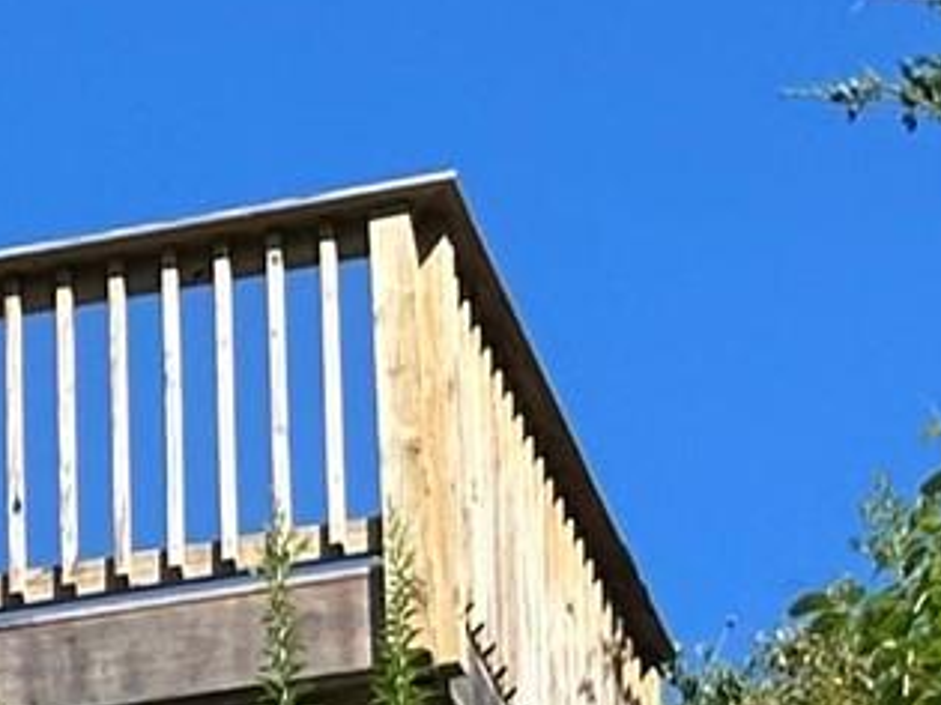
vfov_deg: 4.7
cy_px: 1392
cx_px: -1736
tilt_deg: +21.9
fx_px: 8478
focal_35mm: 312
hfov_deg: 6.0
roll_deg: -3.8
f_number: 1.78
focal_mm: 6.86
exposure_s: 1/2532
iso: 64
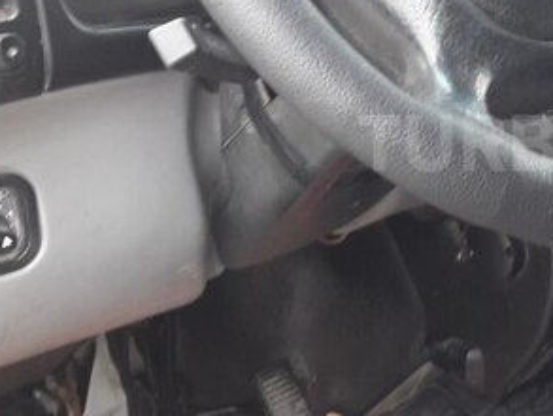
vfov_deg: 23.2
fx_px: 1007
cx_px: 551
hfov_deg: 28.8
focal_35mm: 63
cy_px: 143
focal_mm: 3.7
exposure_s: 1/33
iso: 80
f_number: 1.9
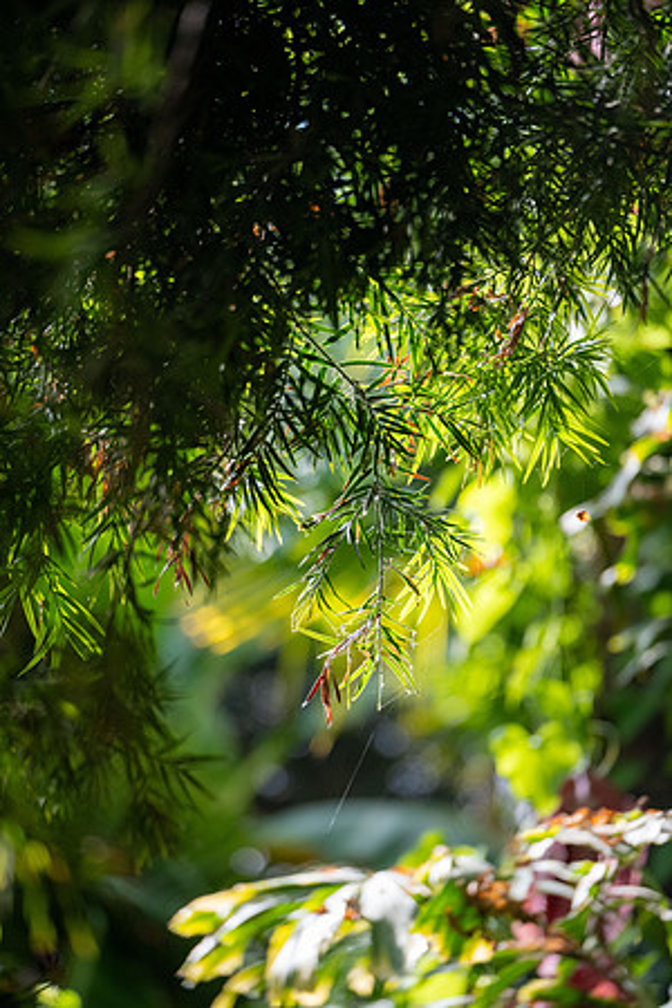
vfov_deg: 15.8
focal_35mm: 130
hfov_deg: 10.5
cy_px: 504
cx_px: 336
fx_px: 3640
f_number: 2.8
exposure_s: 1/2000
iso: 800
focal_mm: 130
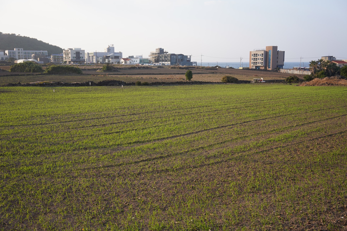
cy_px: 114
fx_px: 347
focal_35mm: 36
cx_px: 171
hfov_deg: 53.1
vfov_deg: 36.9
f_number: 13
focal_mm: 35
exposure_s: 1/100
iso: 400
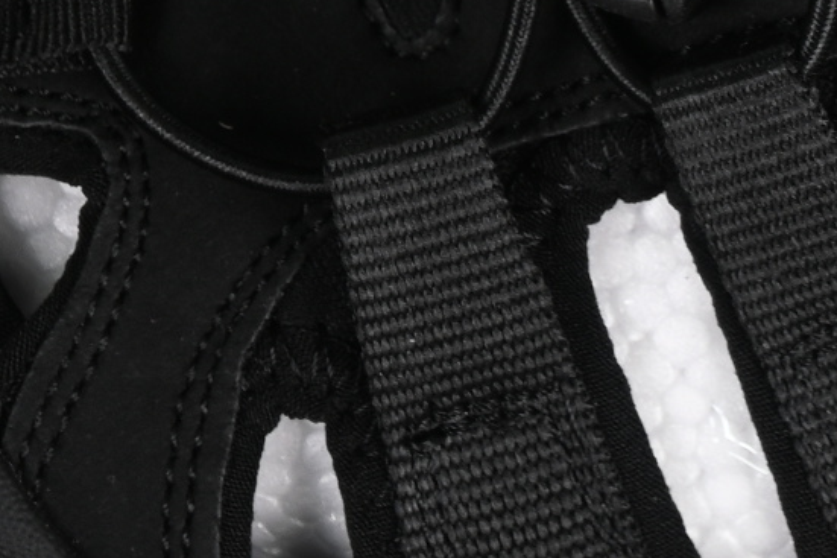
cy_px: -363
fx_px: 8809
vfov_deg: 3.6
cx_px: 1118
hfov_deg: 5.4
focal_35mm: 379
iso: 160
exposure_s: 1/40
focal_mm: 50
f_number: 6.3
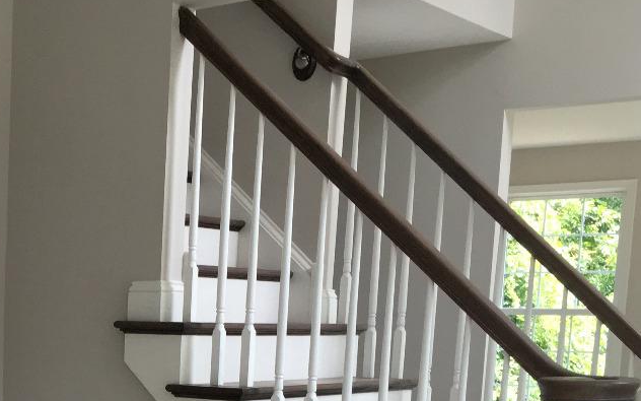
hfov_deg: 27.3
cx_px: -31
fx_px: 1223
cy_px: 487
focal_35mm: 70
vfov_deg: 17.7
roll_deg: -0.9
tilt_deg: -6.5
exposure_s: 1/120
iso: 40
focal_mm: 4.15
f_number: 2.2
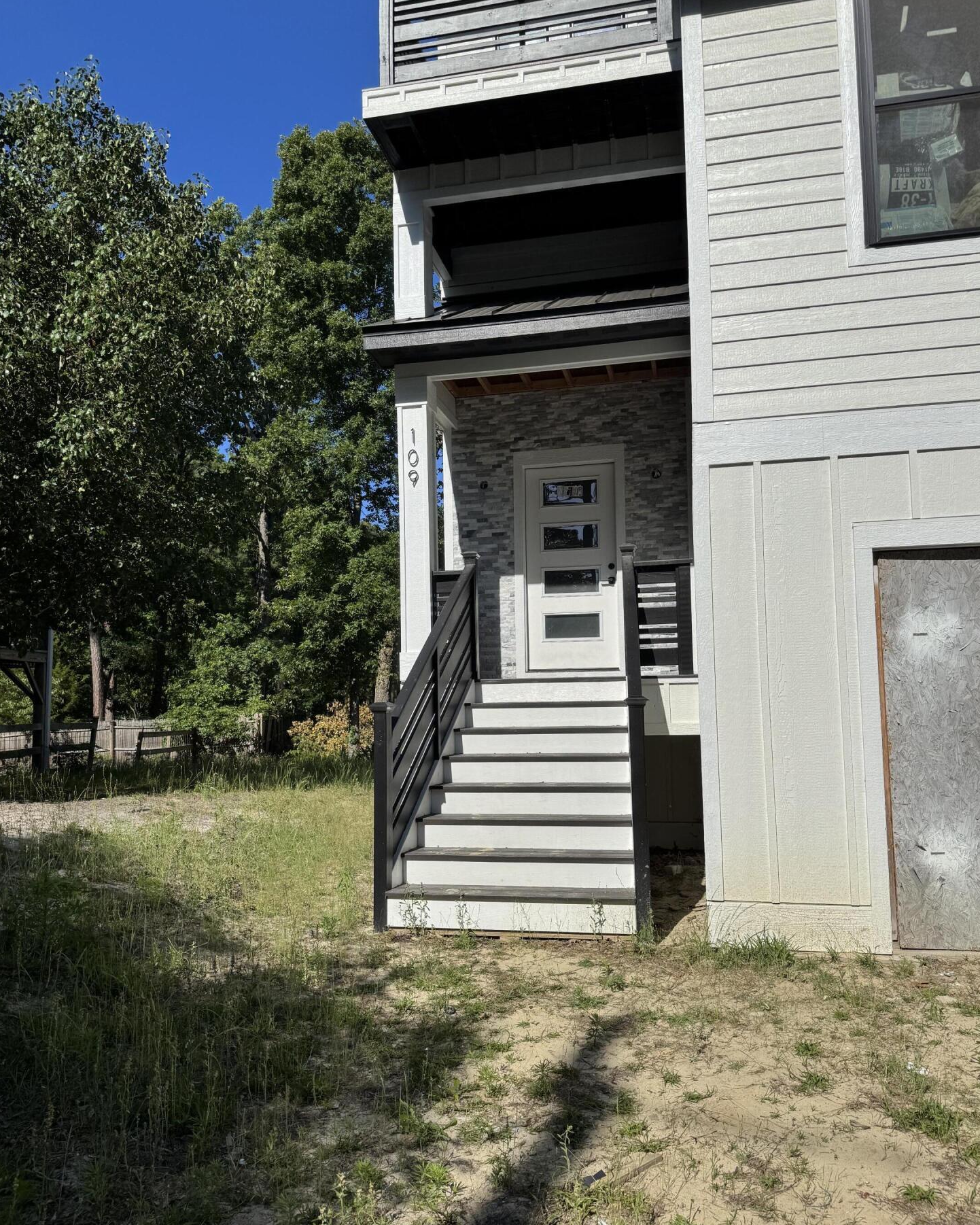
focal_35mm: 26
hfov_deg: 54.9
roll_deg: +1.8
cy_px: 632
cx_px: 485
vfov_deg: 66.0
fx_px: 942
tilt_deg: +5.0
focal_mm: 6.76
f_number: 1.78
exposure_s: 1/10417
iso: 80
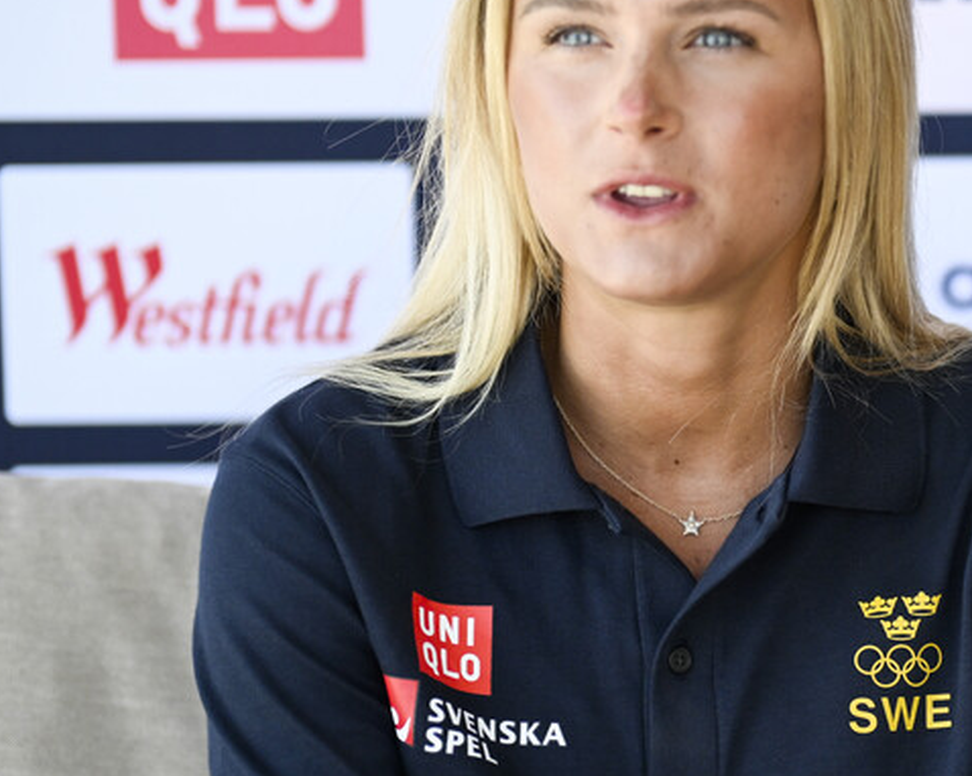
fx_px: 7678
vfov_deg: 5.8
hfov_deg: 7.1
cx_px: 1403
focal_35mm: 267
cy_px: 598
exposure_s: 1/3200
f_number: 1.2
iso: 400
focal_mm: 85
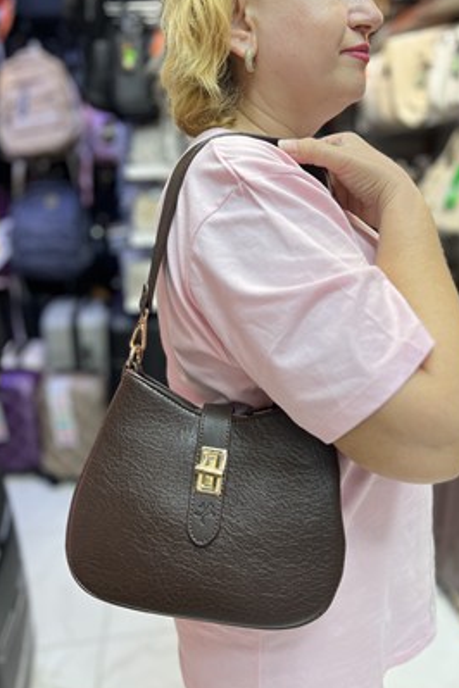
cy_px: 344
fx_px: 535
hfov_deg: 46.3
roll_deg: +0.9
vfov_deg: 65.5
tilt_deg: -16.2
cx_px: 250
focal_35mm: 28
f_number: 1.5
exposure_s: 1/100
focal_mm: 5.7
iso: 50
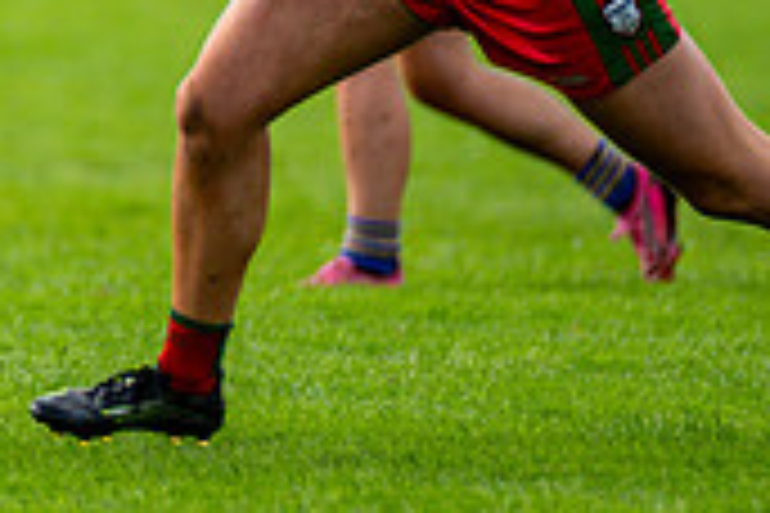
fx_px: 32594
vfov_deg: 0.9
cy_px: -122
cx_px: -468
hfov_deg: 1.4
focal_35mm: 1524
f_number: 2.8
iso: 280
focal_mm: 300
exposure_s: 1/2500
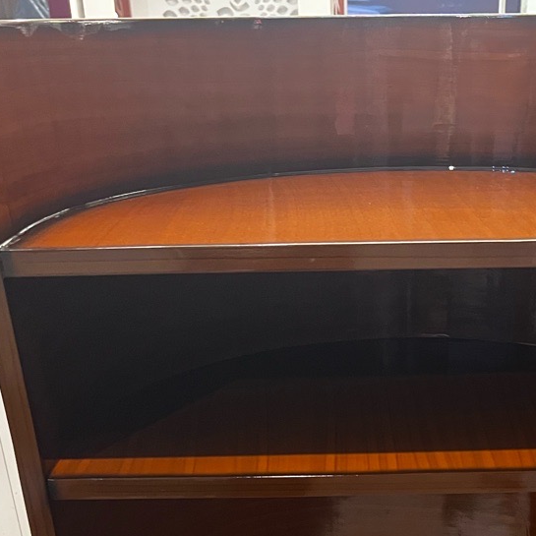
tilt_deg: -31.5
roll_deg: -0.3
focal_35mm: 54
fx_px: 946
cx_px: 364
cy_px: 590
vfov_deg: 28.7
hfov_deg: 31.4
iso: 400
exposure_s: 1/33
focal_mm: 5.7
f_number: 1.5
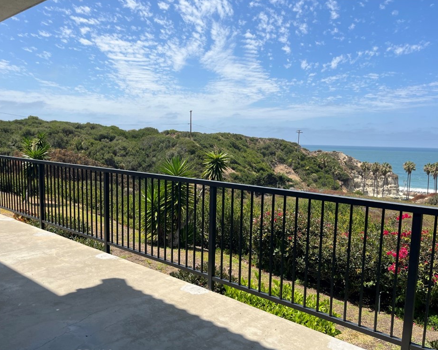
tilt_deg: -7.2
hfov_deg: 62.2
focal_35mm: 28
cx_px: 220
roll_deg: -2.0
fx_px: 363
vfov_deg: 51.5
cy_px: 180
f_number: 1.6
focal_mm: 5.1
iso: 50
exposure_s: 1/3745
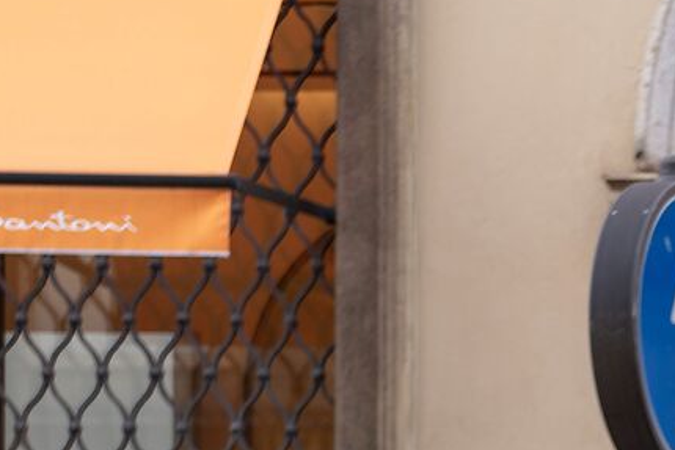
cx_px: 1287
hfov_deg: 8.8
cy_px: 1031
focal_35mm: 223
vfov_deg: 5.9
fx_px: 4182
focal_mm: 40
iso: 100
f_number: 2.5
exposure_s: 1/160
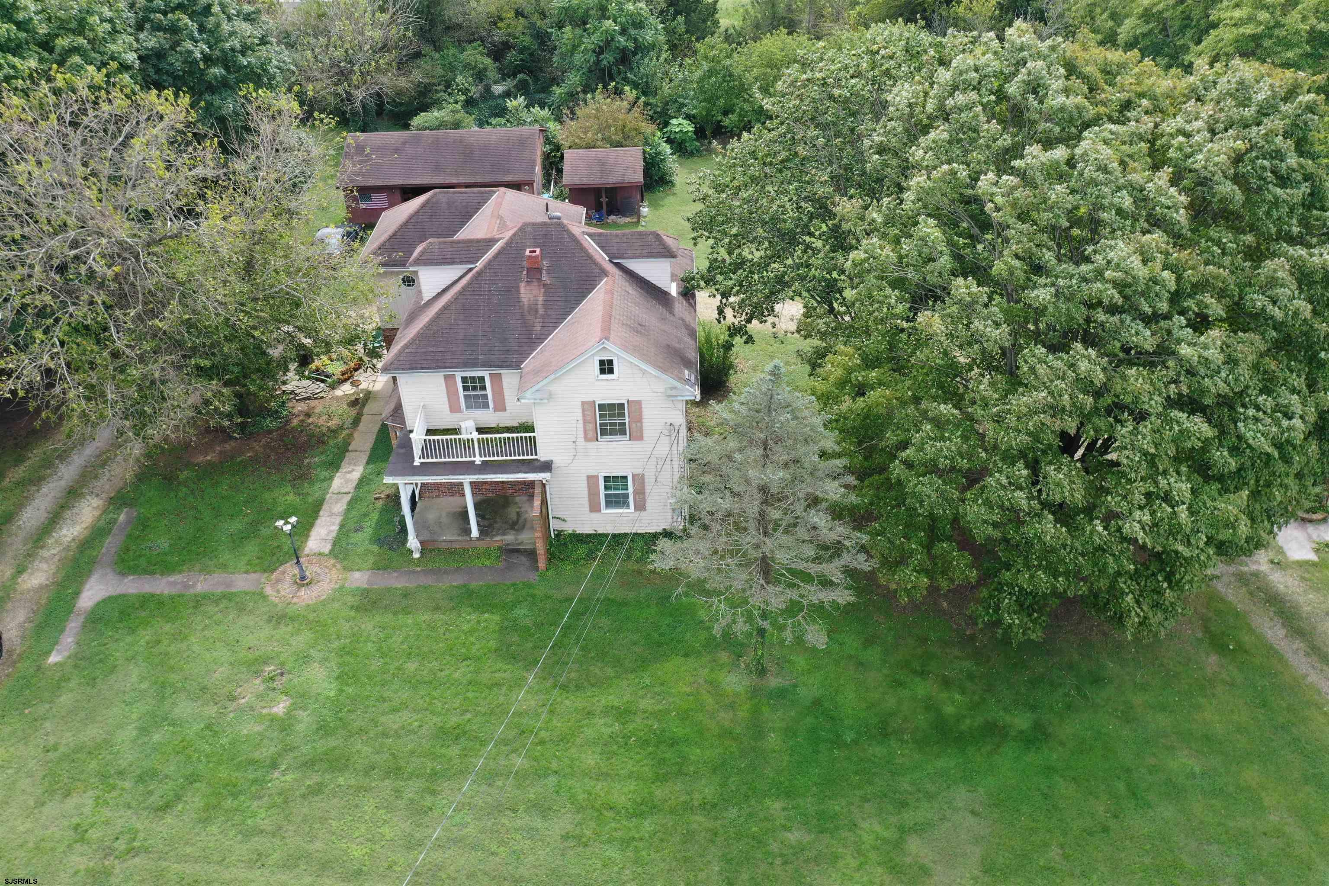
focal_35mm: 28
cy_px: 443
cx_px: 664
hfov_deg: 65.5
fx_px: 1034
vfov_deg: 46.4
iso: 100
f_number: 4.5
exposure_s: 1/160
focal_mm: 10.26
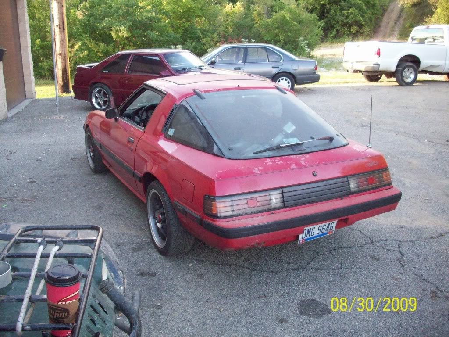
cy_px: 168
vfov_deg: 38.7
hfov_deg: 50.1
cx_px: 224
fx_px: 480
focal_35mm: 37
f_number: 2.8
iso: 188
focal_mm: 6.2
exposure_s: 1/128
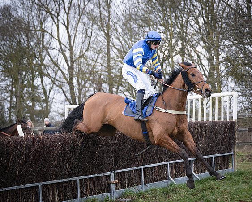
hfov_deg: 19.1
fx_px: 748
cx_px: 148
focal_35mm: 100
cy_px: 94
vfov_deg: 15.3
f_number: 2.8
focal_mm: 77
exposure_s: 1/1600
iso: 400
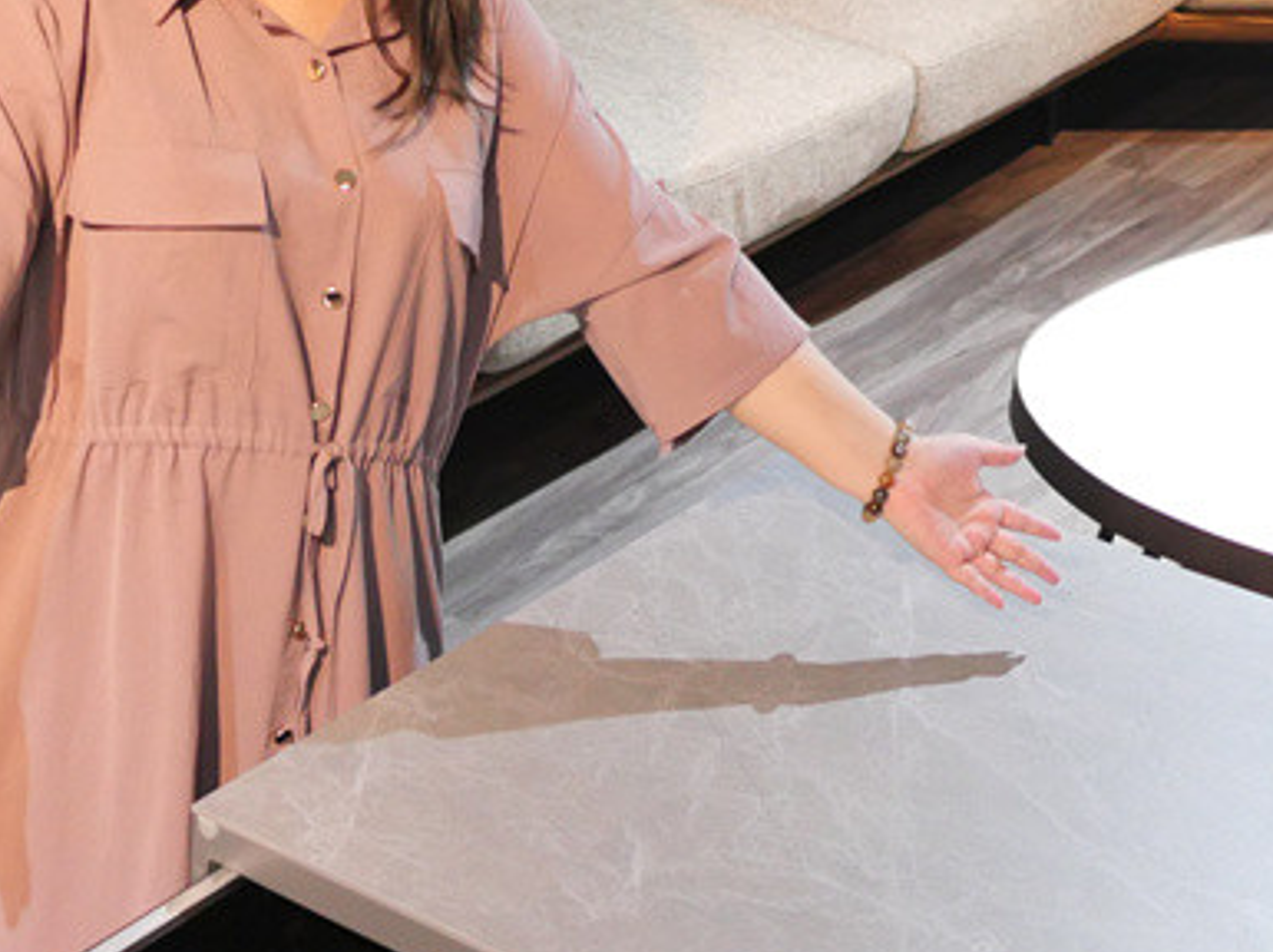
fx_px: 2866
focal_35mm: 78
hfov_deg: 24.8
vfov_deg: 18.8
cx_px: 321
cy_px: 628
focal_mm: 15
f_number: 1.7
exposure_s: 1/125
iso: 2000
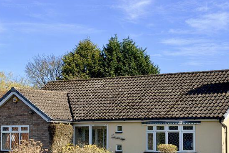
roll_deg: +0.3
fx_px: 591
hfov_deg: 21.9
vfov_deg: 14.7
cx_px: 141
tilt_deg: +3.8
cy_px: 96
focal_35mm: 93
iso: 64
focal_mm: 6.76
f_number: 1.78
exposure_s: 1/4587
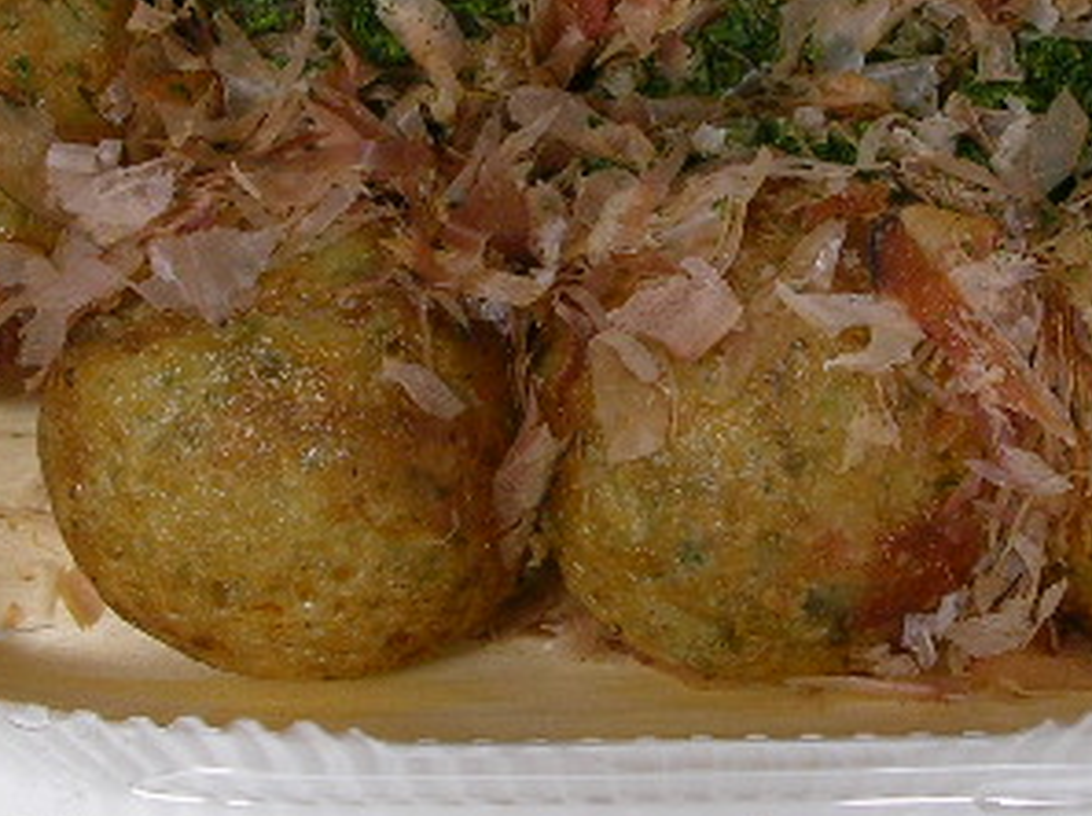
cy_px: 224
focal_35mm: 82
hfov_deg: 23.7
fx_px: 2584
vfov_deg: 17.9
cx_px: 772
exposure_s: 1/13
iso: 100
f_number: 3.5
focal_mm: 5.8
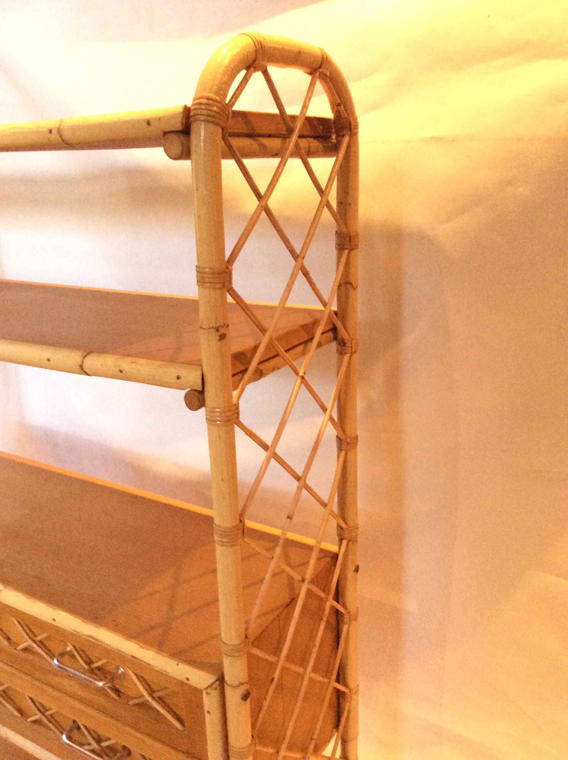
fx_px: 702
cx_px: 284
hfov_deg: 44.1
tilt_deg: -18.6
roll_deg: +2.3
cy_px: 380
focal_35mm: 32
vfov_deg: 56.9
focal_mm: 3.3
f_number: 2.4
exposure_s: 1/25
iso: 250
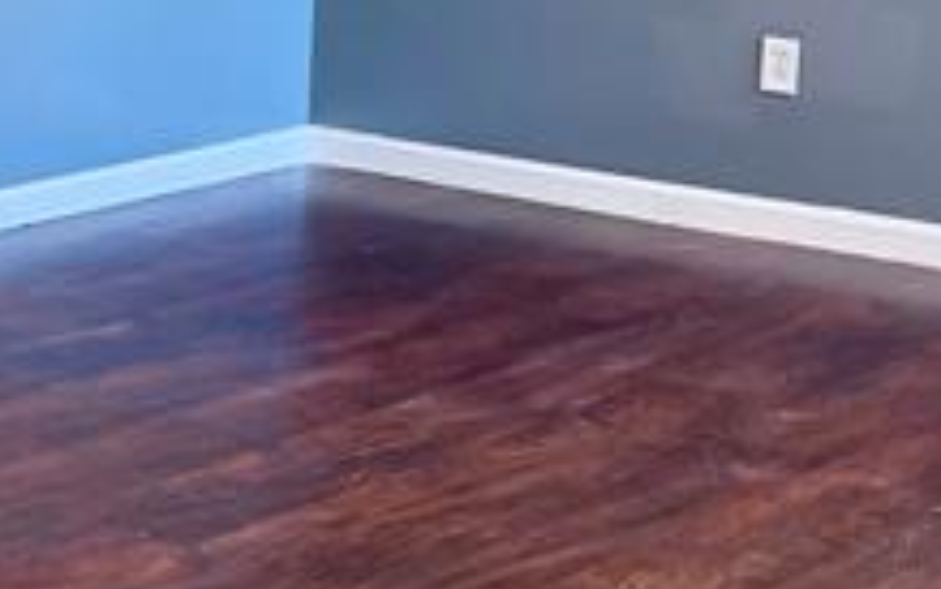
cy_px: -82
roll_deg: -0.6
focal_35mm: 119
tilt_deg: -6.7
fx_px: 3053
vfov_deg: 10.9
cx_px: -864
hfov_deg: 14.8
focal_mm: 6.76
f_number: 1.78
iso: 160
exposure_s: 1/60
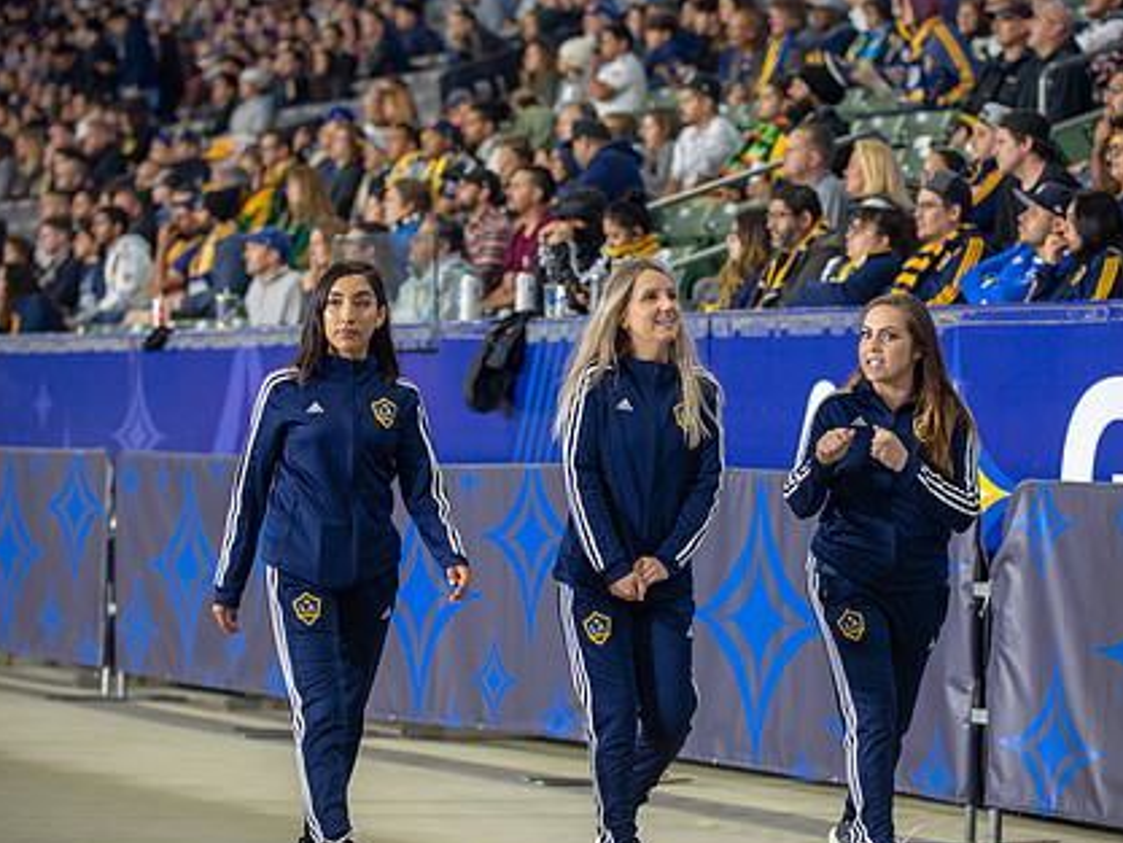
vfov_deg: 9.6
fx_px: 5030
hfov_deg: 12.7
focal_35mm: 155
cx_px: 681
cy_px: 497
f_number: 2.8
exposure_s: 1/320
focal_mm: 116
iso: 1600
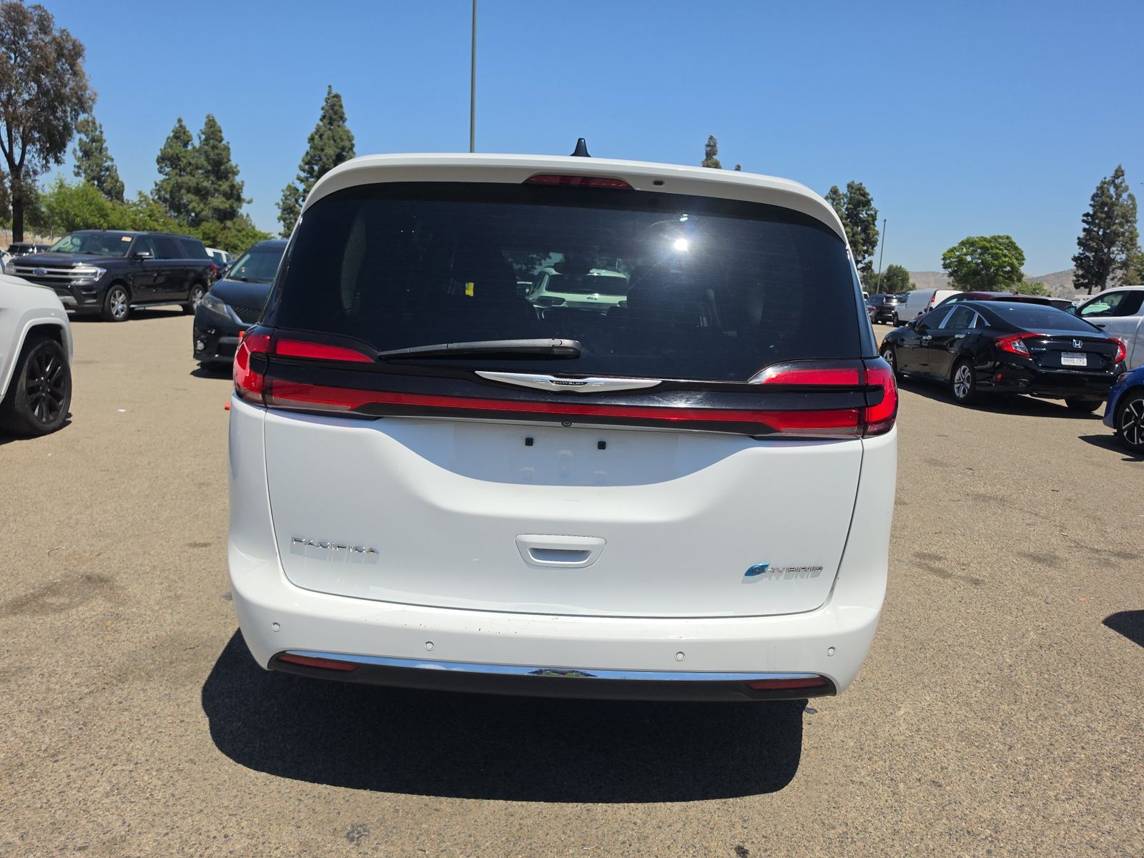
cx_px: 572
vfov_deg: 58.9
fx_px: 760
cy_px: 429
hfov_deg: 73.9
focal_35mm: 23
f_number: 1.4
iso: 42
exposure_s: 1/7940
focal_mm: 6.5
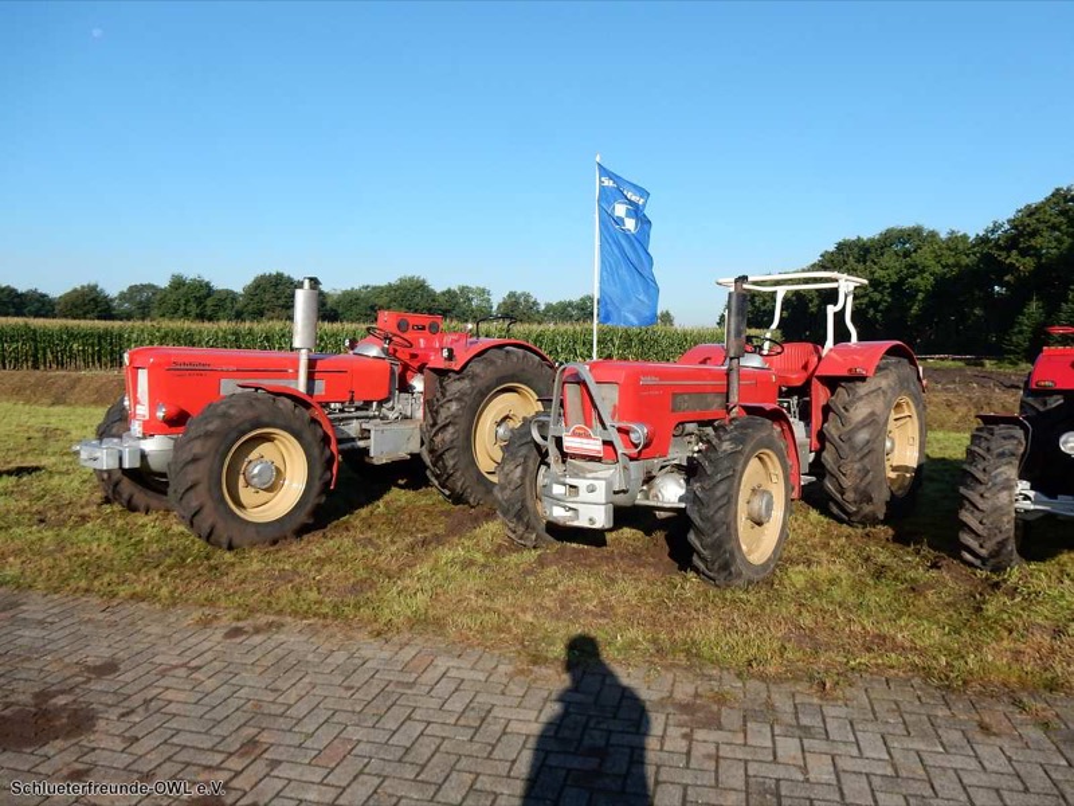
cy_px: 403
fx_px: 776
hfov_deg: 69.4
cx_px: 537
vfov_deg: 54.9
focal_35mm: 25
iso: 125
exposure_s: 1/1000
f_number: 3.7
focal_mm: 4.5
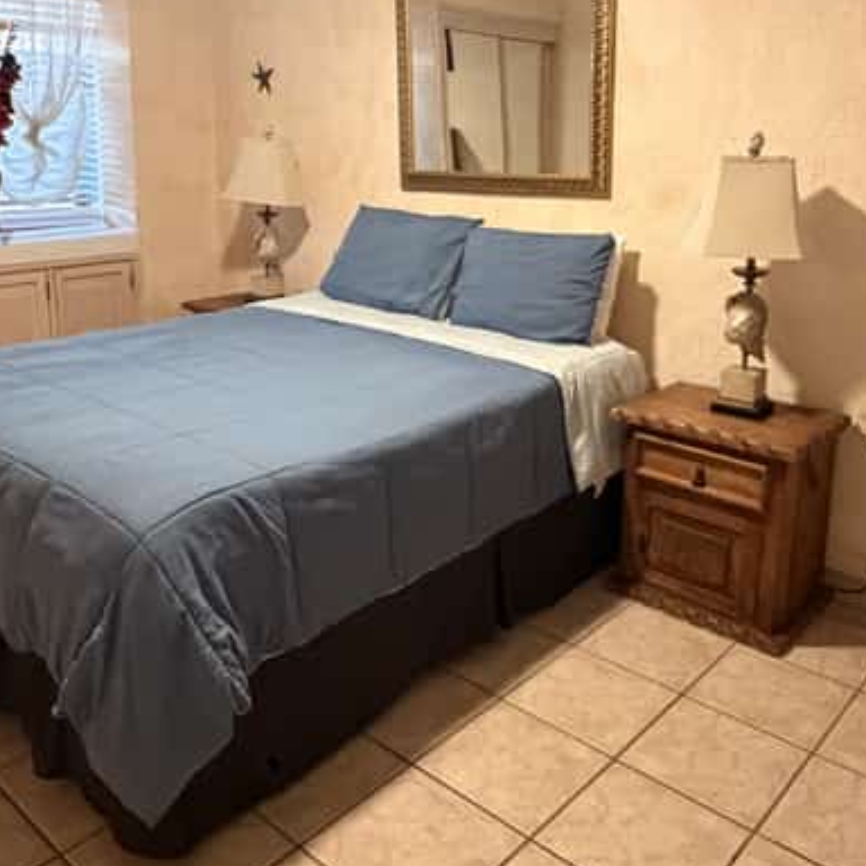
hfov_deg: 49.7
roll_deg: -1.0
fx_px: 934
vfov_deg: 49.0
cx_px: 447
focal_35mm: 33
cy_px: 300
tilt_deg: -11.4
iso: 800
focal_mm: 2.22
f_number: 2.2
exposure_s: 1/60
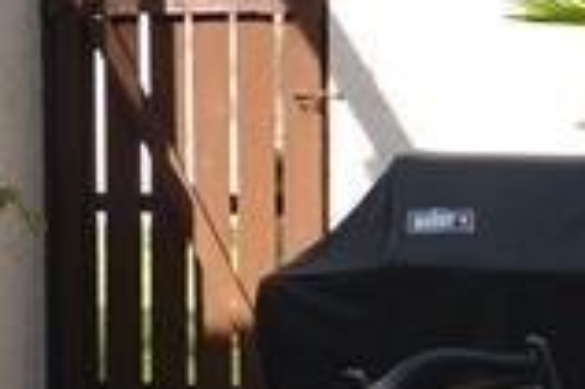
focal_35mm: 103
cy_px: 63
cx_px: 81
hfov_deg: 19.5
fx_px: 1672
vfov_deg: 13.2
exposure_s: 1/125
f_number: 5
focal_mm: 10
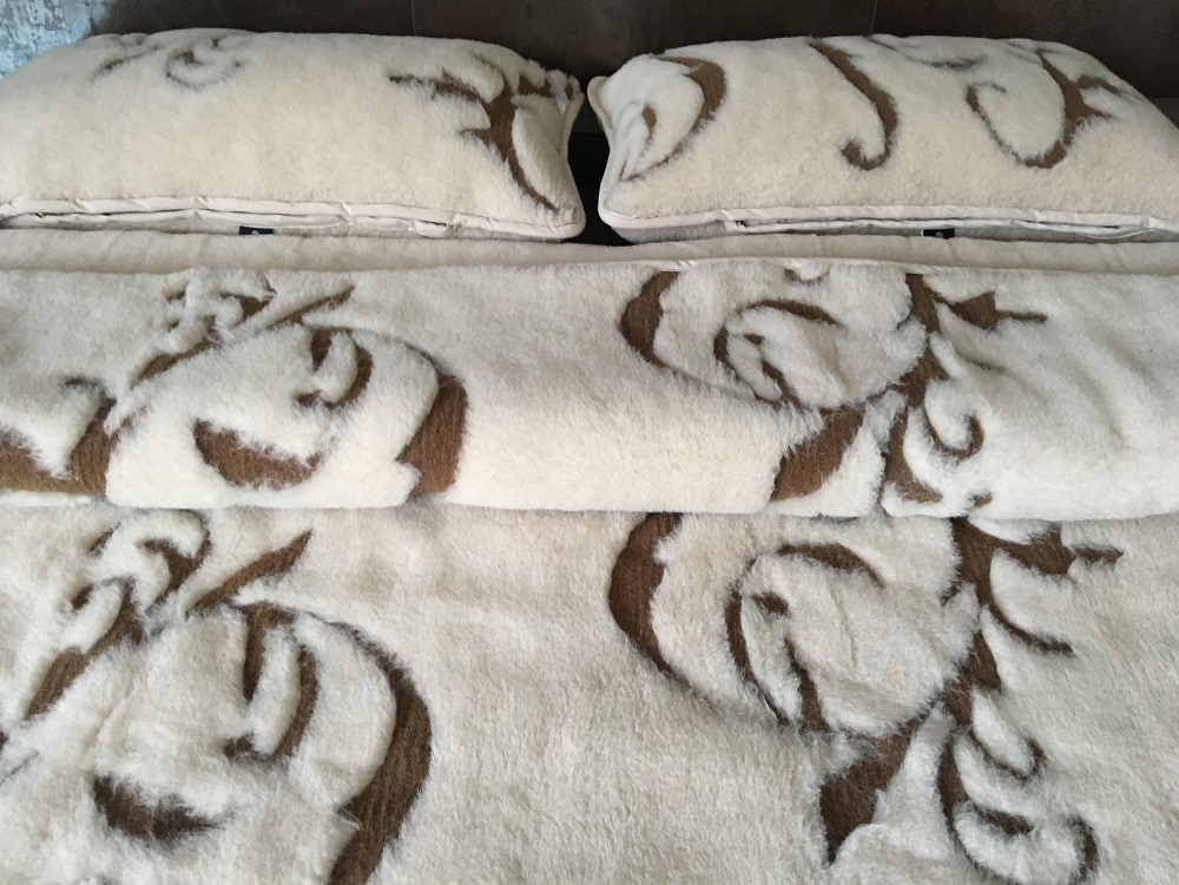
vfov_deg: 48.2
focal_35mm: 29
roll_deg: +0.1
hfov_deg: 61.7
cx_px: 590
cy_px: 442
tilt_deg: -39.6
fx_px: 988
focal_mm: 4.15
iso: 160
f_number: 2.2
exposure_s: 1/33
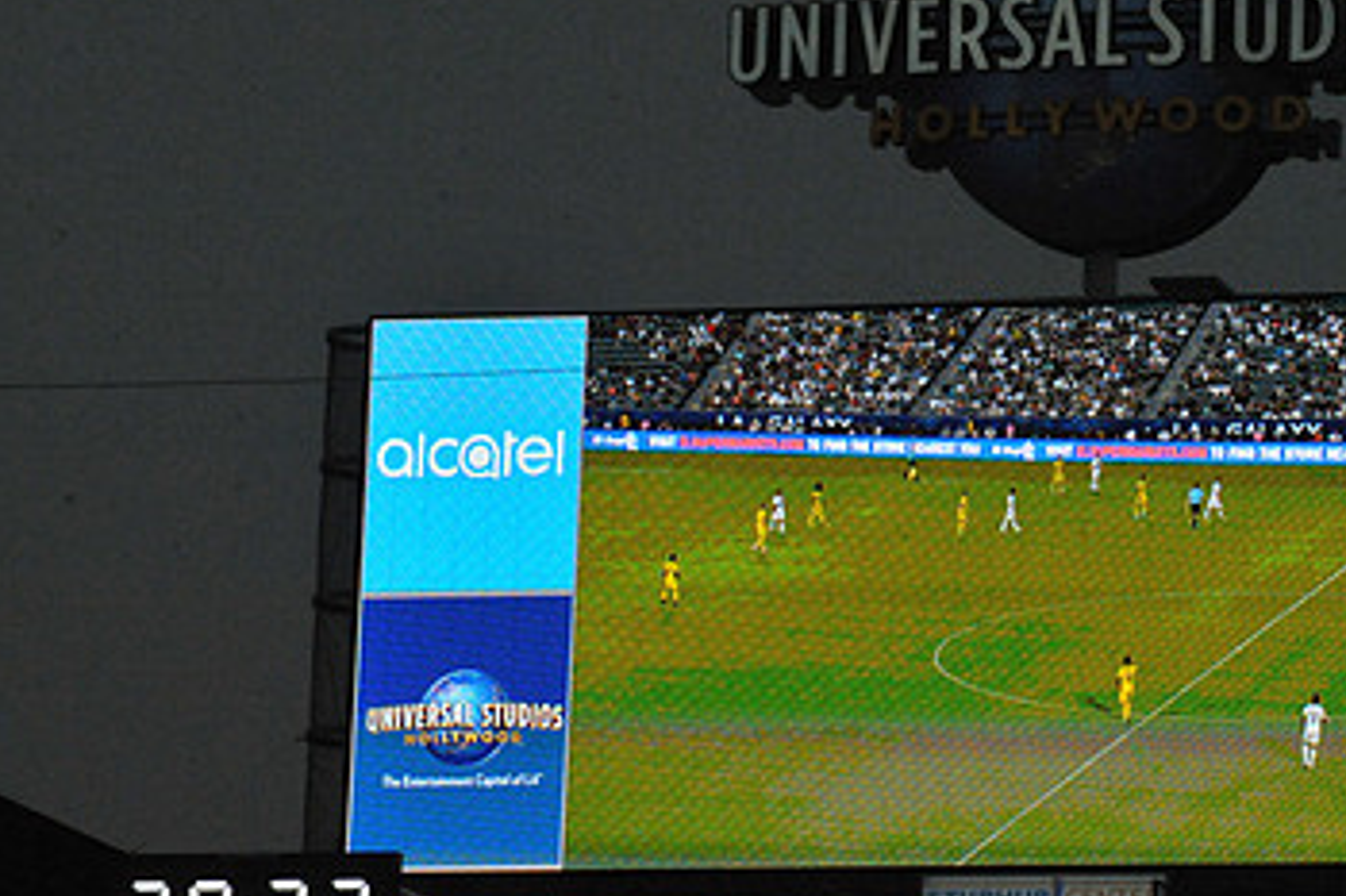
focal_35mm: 315
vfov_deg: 4.4
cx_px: 1077
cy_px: 531
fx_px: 11771
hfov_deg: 6.5
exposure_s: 1/1250
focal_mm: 190
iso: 5000
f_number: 18
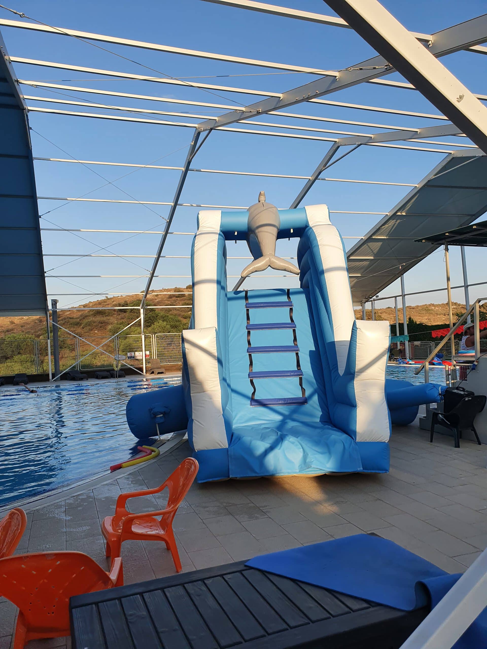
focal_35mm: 26
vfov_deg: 67.3
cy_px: 324
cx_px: 244
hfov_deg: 53.1
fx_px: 488
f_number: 2.4
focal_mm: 4.32
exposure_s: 1/1268
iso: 50
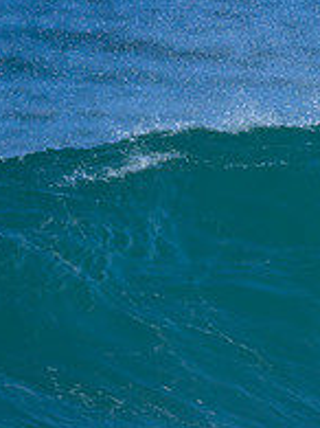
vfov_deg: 0.6
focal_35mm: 3143
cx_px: 532
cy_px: 407
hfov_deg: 0.5
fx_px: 38782
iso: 320
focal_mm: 800
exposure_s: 1/2000
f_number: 6.3
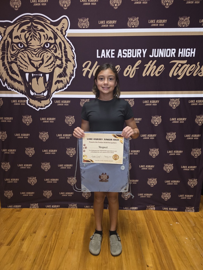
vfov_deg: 73.9
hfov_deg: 58.9
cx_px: 102
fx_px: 180
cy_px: 135
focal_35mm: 23
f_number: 1.7
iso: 1250
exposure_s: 1/12
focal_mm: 6.3
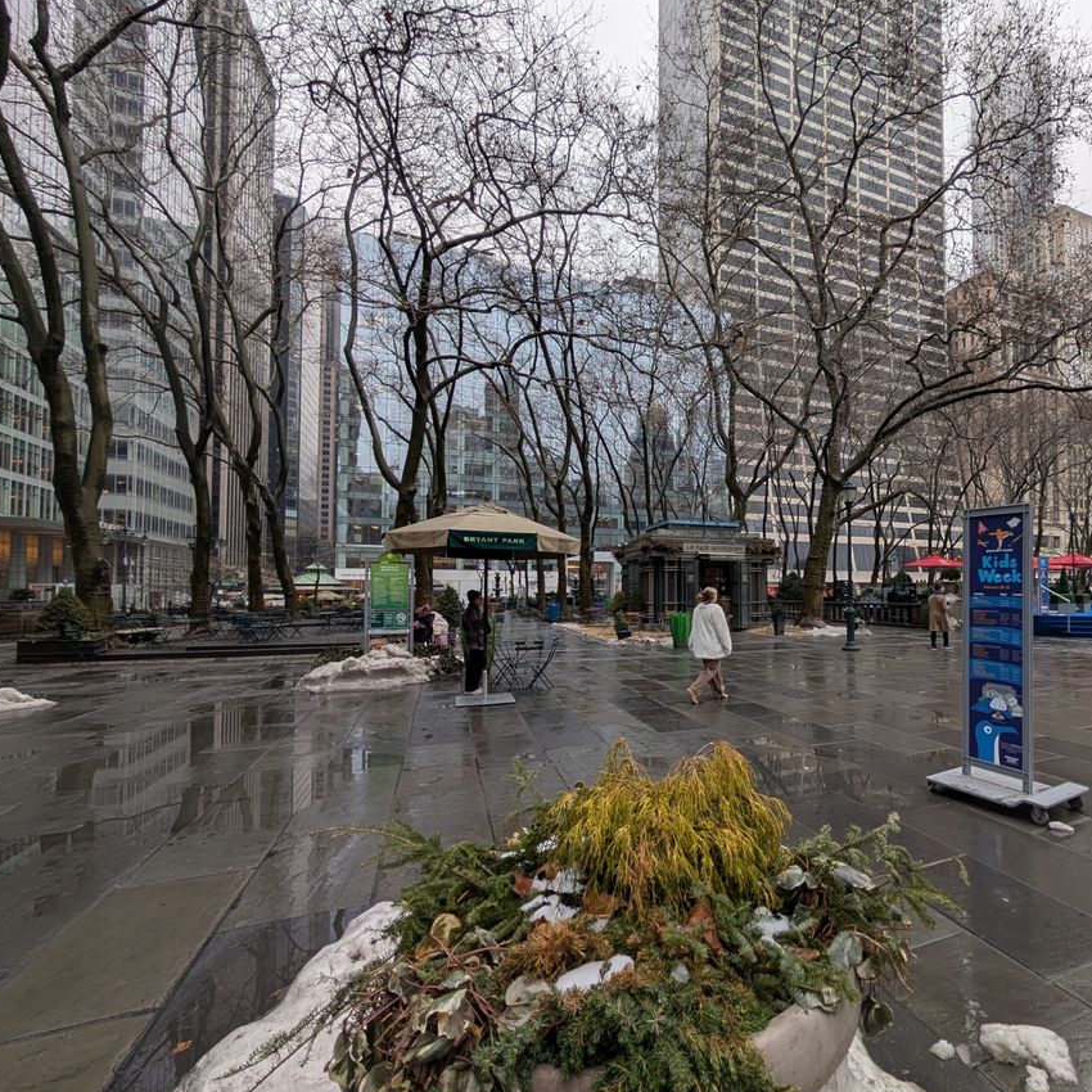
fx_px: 535
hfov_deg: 88.5
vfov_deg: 91.1
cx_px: 710
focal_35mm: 15
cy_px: 573
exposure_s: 1/944
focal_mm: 2.02
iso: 54
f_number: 1.7
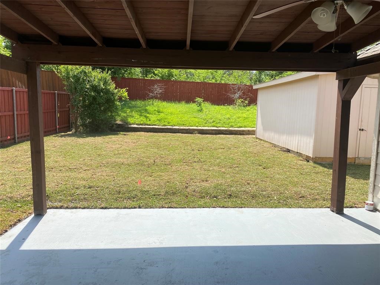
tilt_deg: -7.3
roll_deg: -1.3
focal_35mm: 26
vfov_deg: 53.1
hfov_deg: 67.3
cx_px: 190
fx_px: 285
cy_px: 142
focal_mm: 4.25
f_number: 1.8
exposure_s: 1/1653
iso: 32
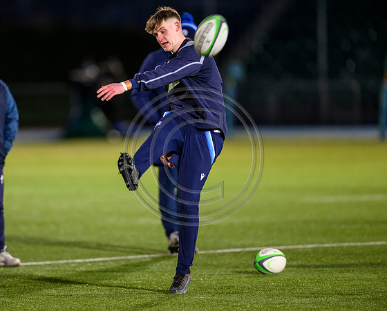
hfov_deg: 4.2
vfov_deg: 3.4
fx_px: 5226
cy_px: 155
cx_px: 153
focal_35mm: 455
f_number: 3.2
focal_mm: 400
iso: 4000
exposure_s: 1/640
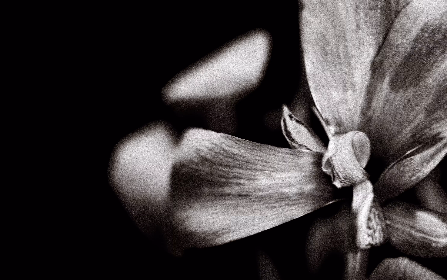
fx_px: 877
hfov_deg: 28.6
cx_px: 225
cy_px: 135
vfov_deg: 18.1
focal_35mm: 72
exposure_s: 1/250
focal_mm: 70
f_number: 2.8
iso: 100
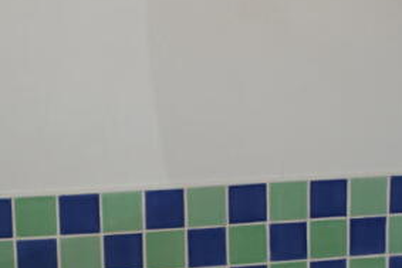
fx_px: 1162
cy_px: 220
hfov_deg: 19.6
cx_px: 248
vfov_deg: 13.1
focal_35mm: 104
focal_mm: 30
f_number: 5
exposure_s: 1/60
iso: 400
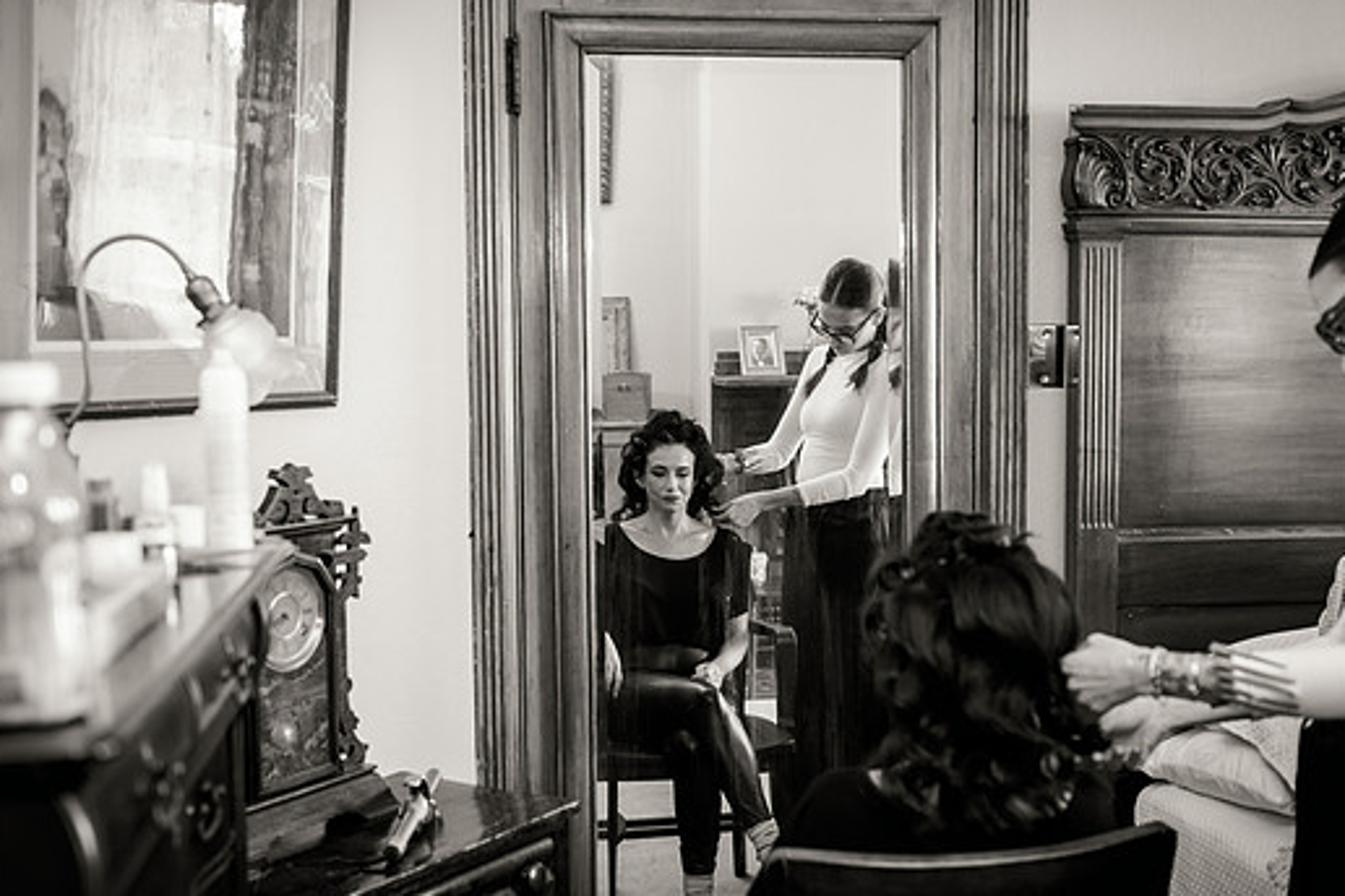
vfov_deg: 29.9
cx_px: 717
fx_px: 1681
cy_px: 447
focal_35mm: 45
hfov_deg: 43.6
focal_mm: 40
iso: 400
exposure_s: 1/40
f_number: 3.2
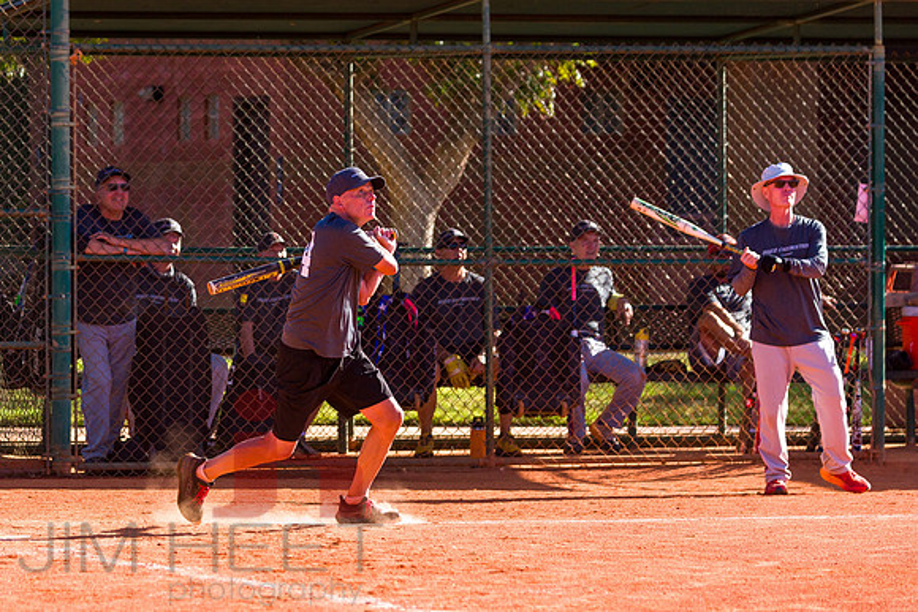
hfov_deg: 8.3
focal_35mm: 249
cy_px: 308
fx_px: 6359
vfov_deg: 5.5
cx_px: 302
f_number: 5.3
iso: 400
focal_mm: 185
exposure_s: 1/2500
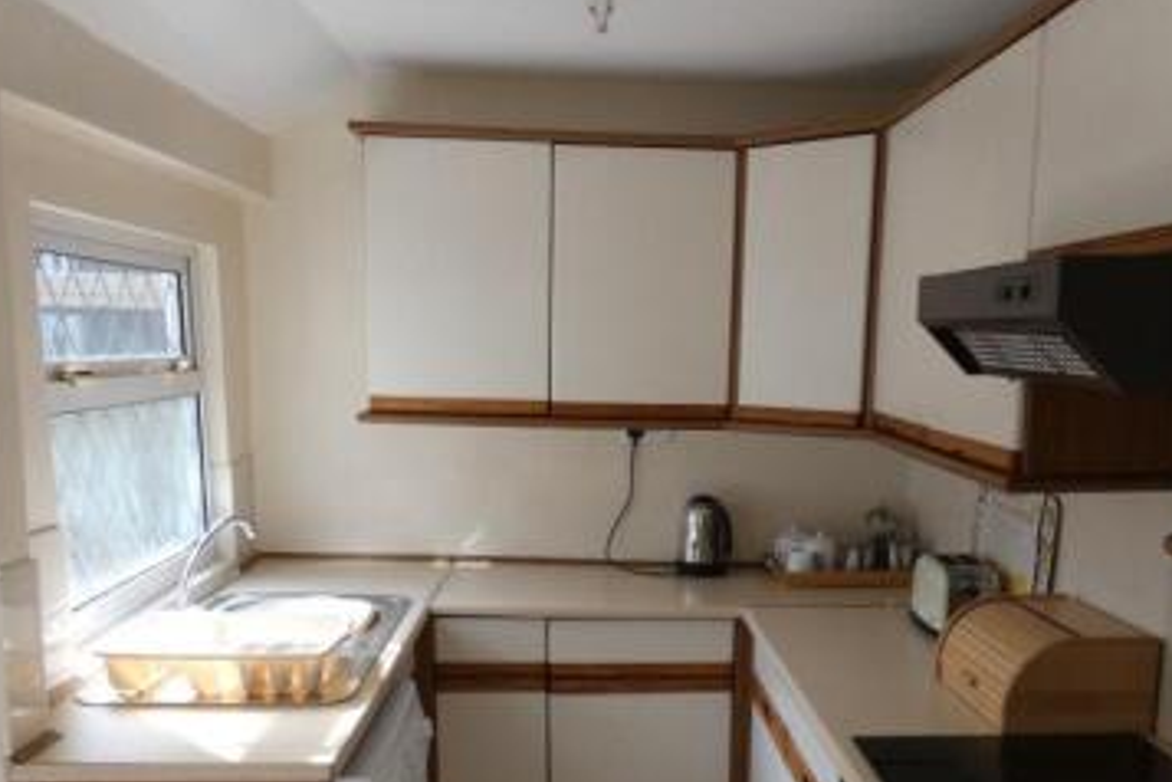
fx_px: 1107
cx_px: 645
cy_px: 593
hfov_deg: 55.7
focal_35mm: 34
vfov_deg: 37.8
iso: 80
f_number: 2.8
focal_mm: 3.6
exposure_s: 1/125
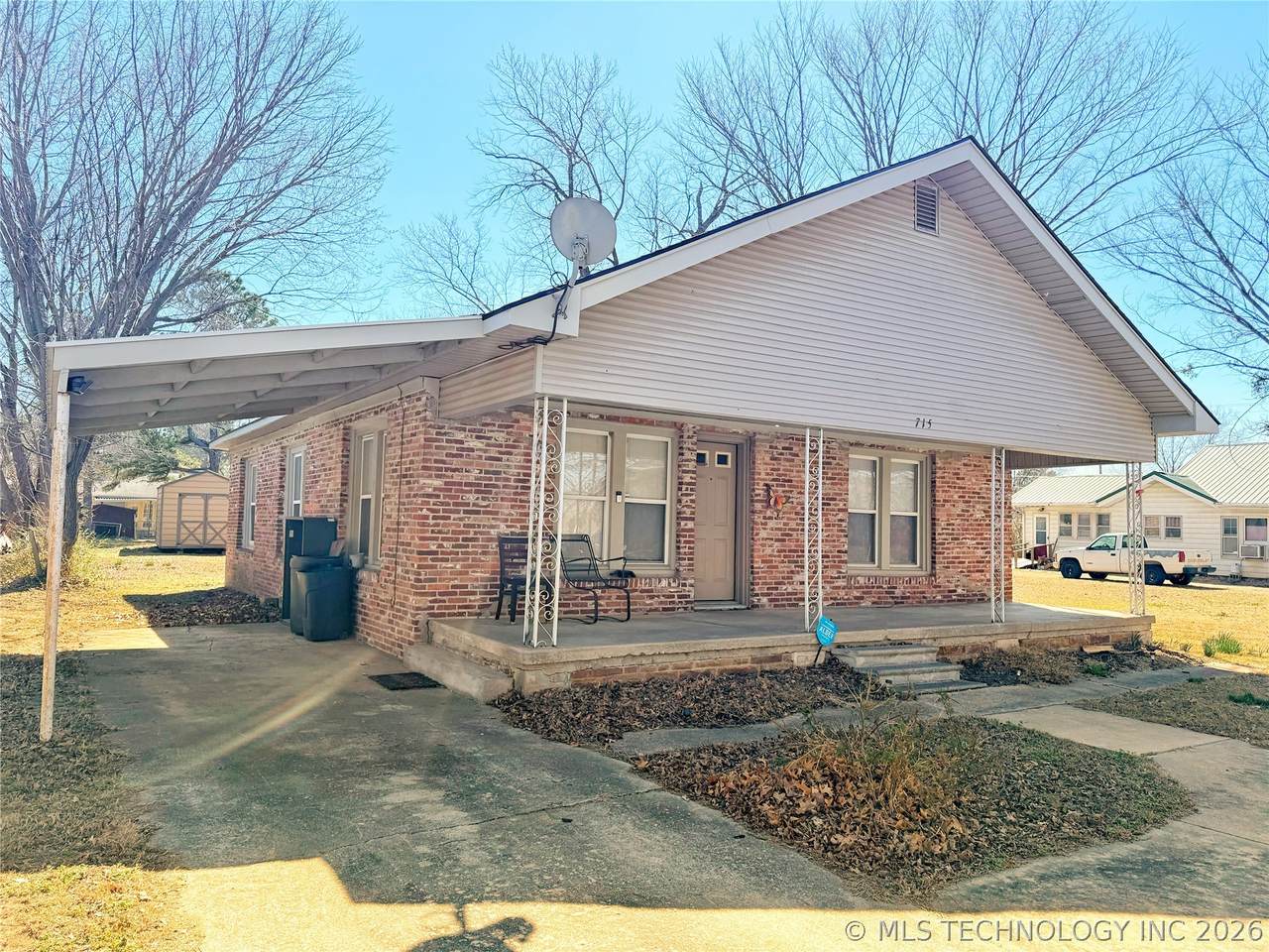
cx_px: 634
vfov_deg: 56.8
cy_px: 476
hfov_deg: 71.6
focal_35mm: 24
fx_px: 880
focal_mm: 6.76
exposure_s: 1/2445
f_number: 1.78
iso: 80
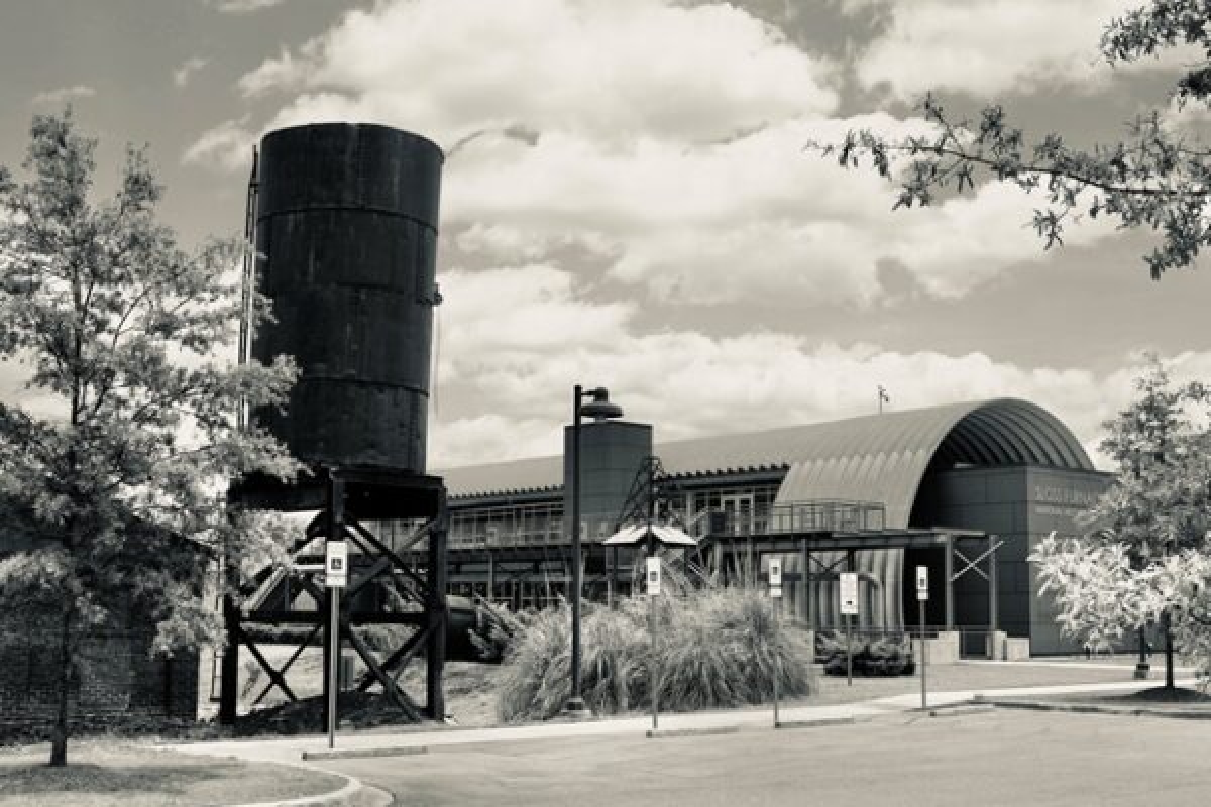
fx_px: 1413
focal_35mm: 42
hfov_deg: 46.4
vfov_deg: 31.9
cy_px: 404
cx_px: 606
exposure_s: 1/1600
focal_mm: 28
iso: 400
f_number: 8
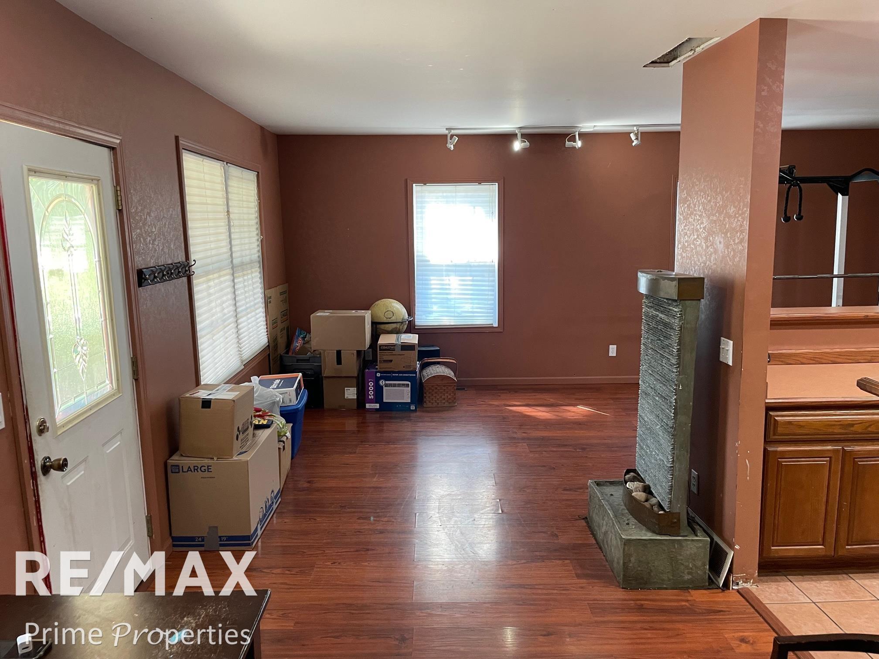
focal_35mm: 26
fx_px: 660
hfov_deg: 67.3
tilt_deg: -9.6
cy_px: 330
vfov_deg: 53.1
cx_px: 440
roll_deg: +1.8
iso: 160
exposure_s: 1/60
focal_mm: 4.2
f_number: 1.6
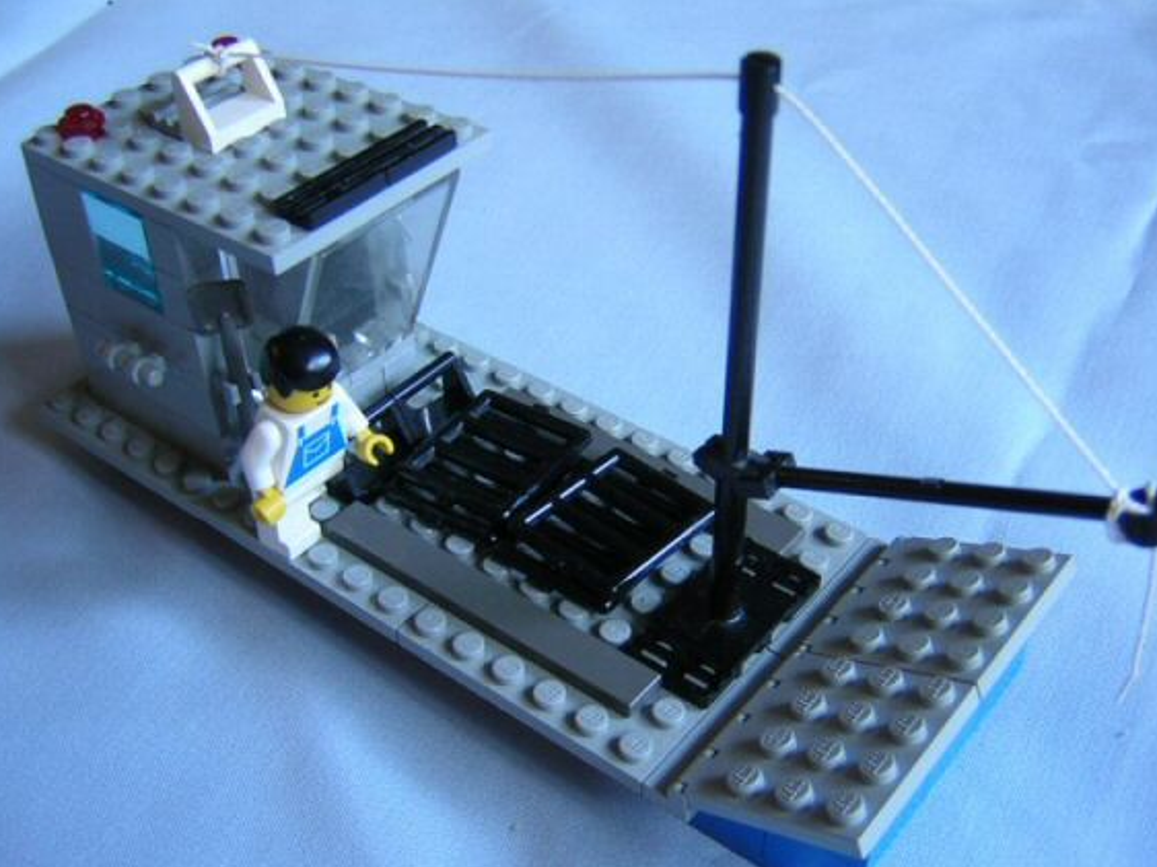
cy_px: 455
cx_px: 550
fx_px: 1370
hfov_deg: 45.8
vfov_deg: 35.1
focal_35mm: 41
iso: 100
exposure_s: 1/4.9
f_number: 2.6
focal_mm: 4.7
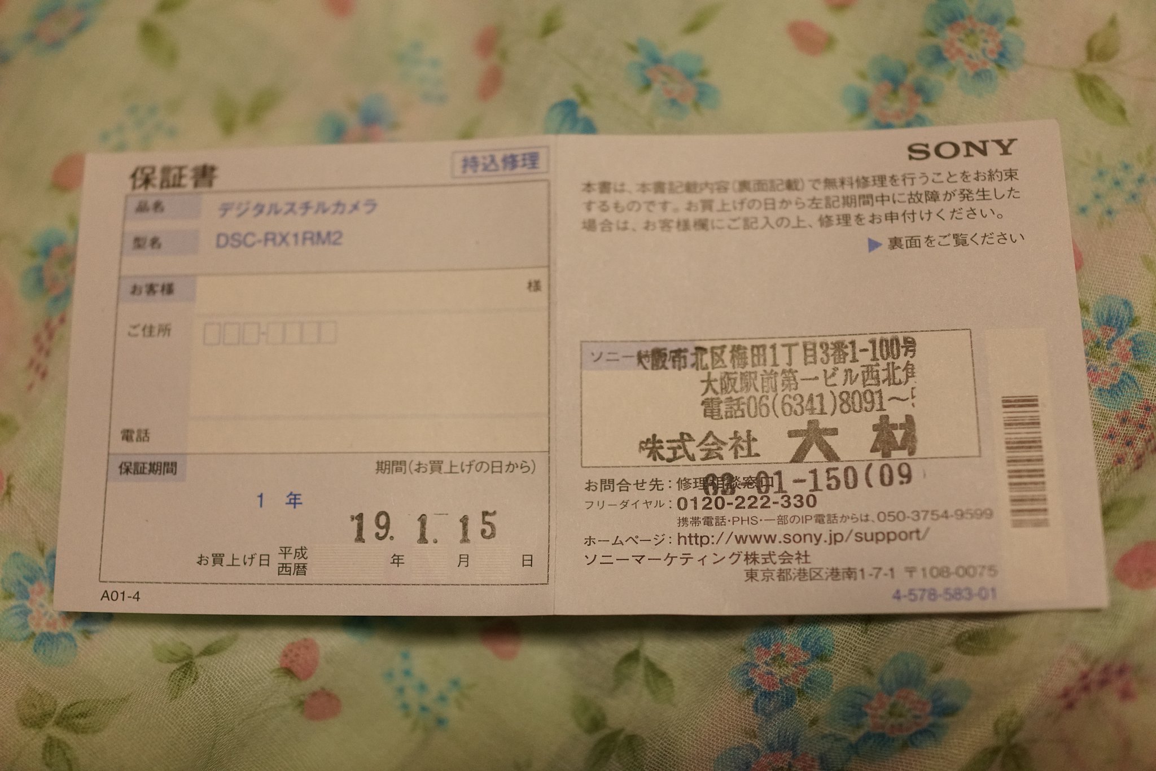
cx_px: 578
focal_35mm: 35
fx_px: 1124
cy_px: 386
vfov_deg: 37.9
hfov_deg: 54.4
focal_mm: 35
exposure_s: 1/800
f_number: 2
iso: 3200
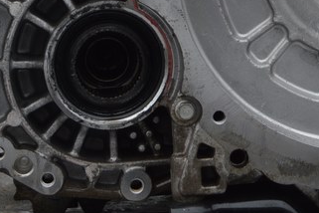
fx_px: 1356
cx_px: 277
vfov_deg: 8.8
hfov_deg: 13.3
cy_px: -90
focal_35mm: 153
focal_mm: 32
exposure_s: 1/200
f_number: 7.1
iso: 100
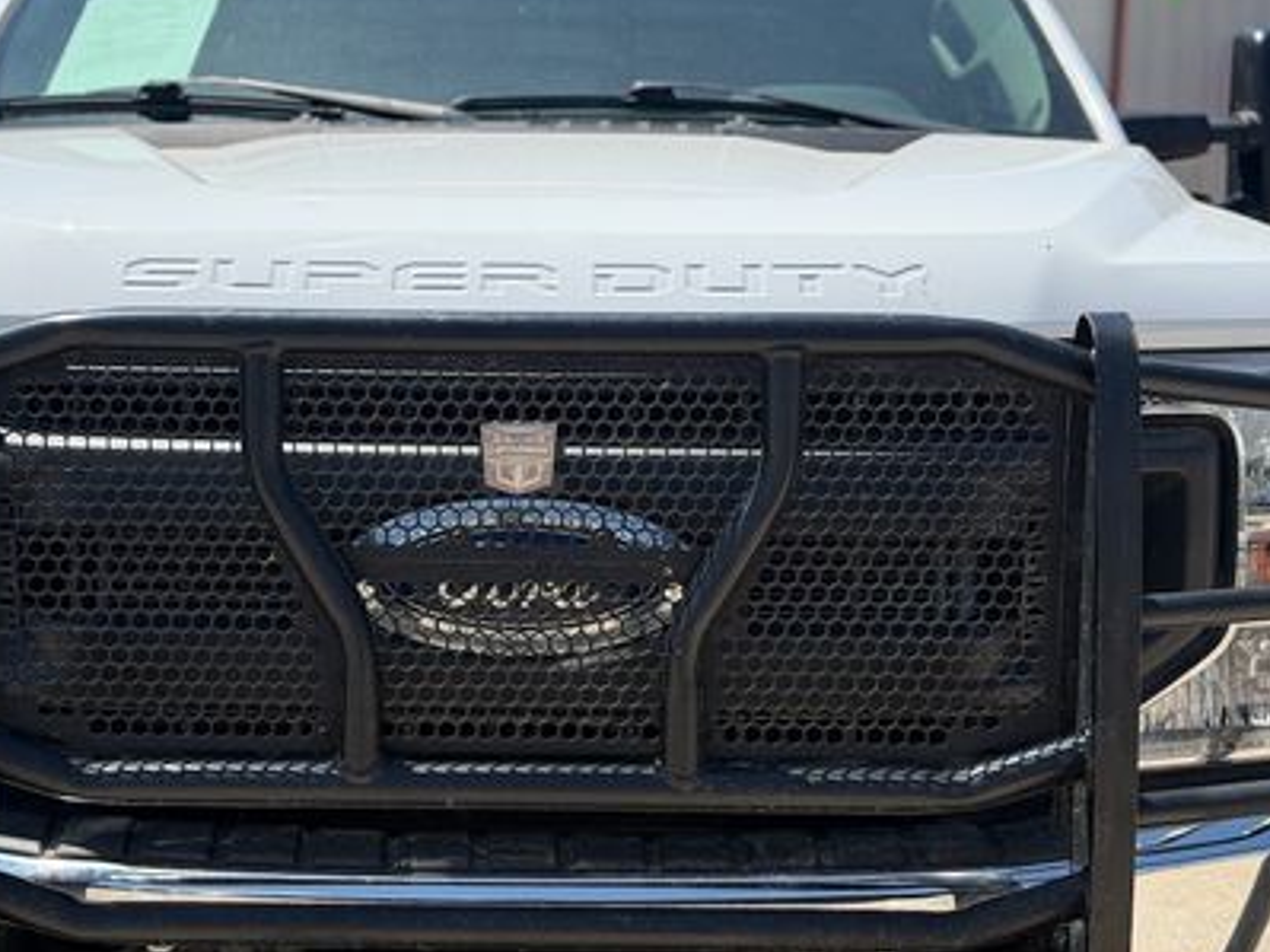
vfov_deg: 19.1
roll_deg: -2.7
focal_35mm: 77
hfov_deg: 25.3
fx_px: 2824
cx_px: 519
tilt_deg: -5.4
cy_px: 583
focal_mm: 6.76
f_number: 1.78
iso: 100
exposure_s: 1/5587
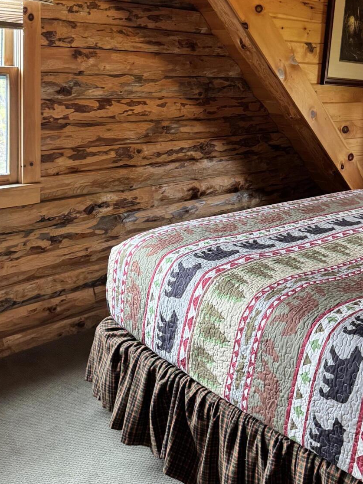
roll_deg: -2.3
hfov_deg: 32.5
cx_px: 299
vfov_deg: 42.7
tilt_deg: -8.5
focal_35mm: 43
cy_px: 130
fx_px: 601
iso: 500
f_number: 1.78
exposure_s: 1/60
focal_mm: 6.76
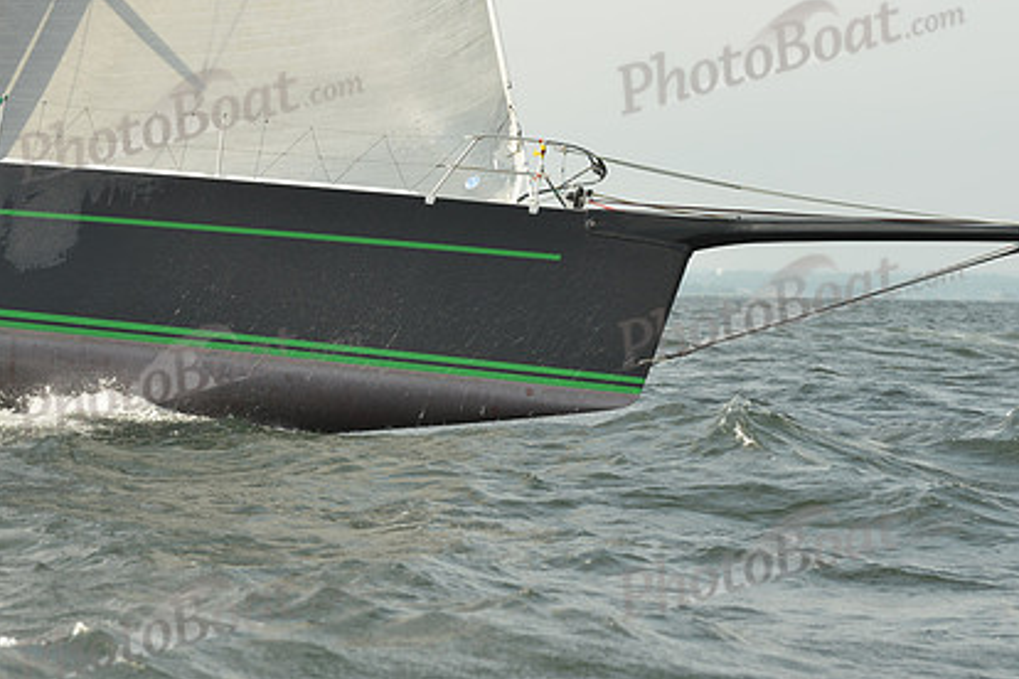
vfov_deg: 9.6
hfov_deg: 14.3
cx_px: 492
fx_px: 4047
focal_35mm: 143
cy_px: 213
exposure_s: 1/1250
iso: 320
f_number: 7.1
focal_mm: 102
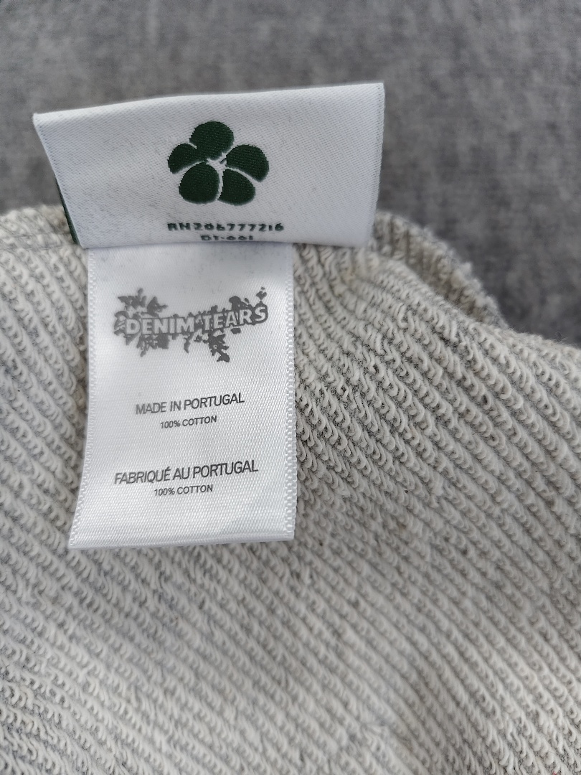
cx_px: 290
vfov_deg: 71.6
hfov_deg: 56.8
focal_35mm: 24
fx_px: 537
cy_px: 388
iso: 340
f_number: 1.88
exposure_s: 1/100
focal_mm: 5.56
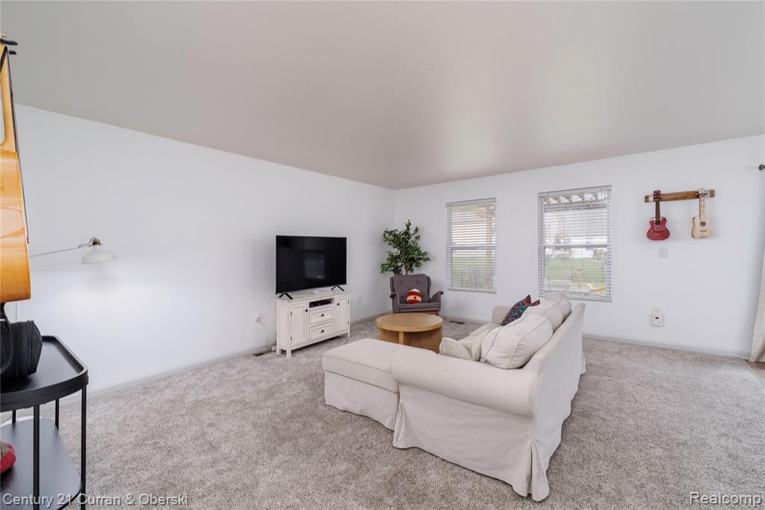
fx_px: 319
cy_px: 255
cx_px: 382
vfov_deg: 77.3
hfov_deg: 100.4
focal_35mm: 15
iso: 800
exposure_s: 1/125
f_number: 6.4
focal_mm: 10
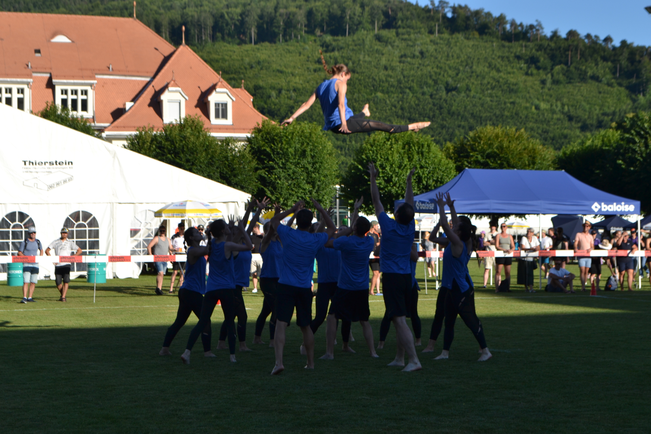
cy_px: 217
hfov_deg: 29.2
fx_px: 1248
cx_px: 326
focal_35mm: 69
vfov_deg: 19.7
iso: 100
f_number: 9
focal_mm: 46
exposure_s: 1/200
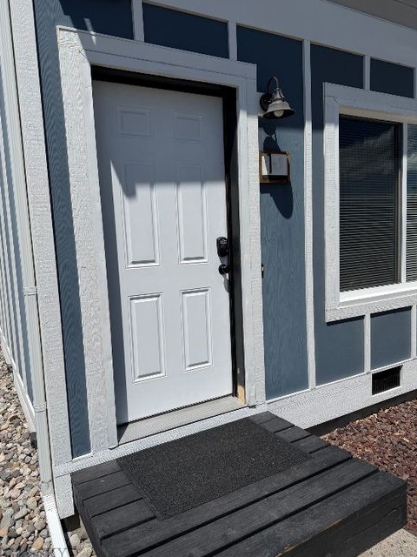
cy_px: 282
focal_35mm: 25
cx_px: 202
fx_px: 402
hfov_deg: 54.9
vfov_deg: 69.4
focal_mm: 6.76
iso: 80
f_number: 1.78
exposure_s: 1/10309
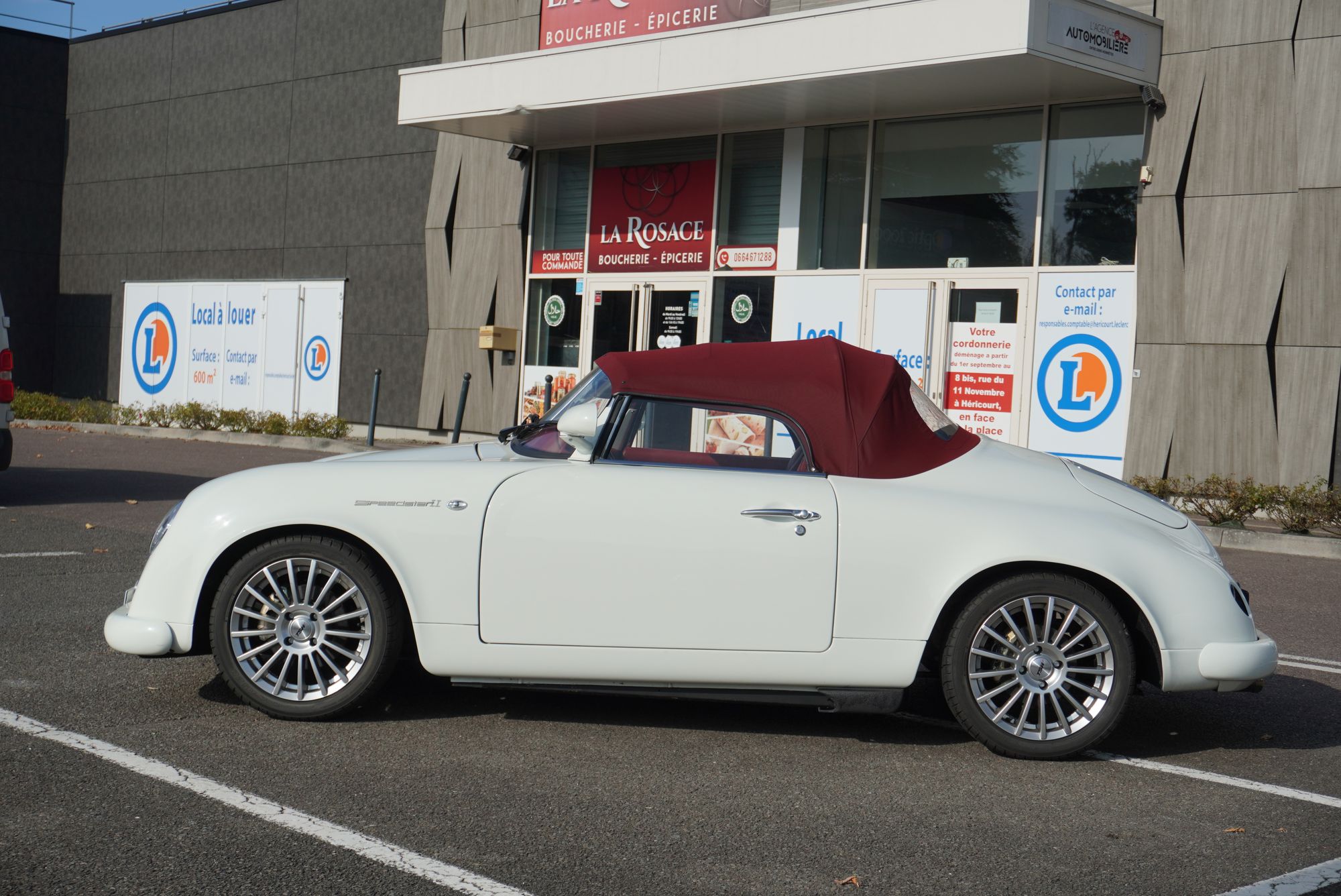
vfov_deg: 28.1
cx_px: 670
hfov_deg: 41.1
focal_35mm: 48
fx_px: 1789
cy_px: 448
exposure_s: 1/640
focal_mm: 32
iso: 100
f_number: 5.6
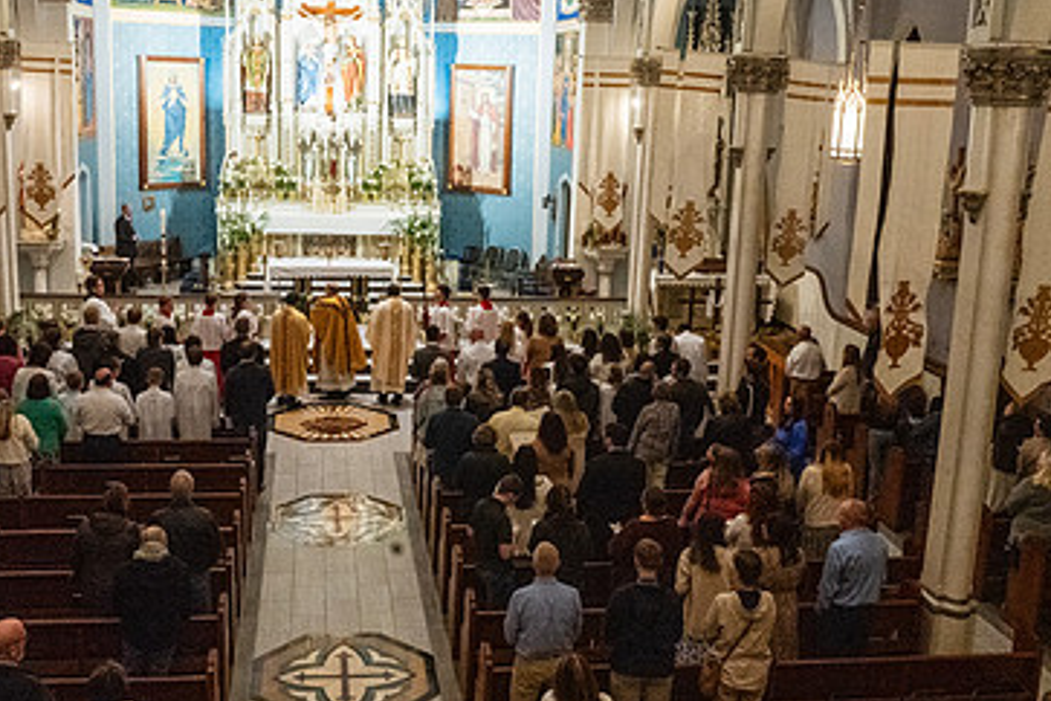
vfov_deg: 32.6
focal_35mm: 41
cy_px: 300
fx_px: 1197
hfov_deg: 47.3
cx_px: 449
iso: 5000
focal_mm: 24
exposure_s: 1/60
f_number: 11
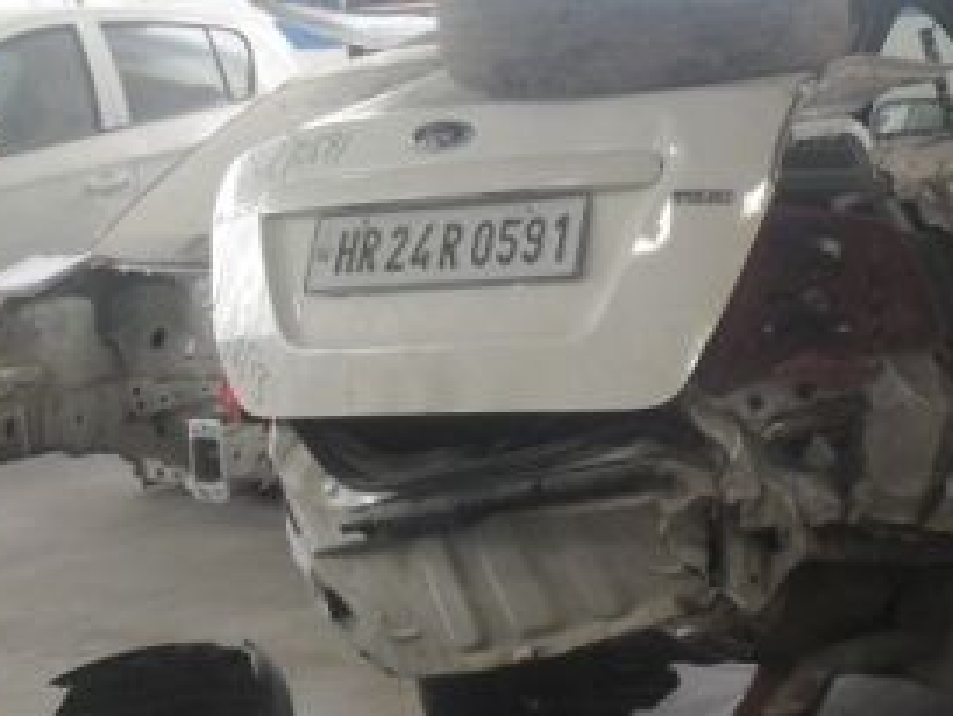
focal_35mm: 89
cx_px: 845
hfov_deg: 21.5
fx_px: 2451
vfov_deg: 16.6
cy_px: 332
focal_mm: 6.3
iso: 80
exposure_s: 1/45
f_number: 2.8
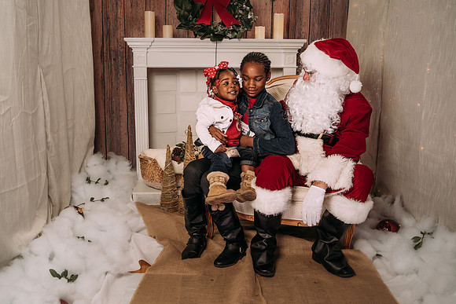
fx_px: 492
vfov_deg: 34.4
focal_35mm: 39
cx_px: 221
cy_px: 152
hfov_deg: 49.8
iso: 100
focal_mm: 35
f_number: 6.3
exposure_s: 1/100
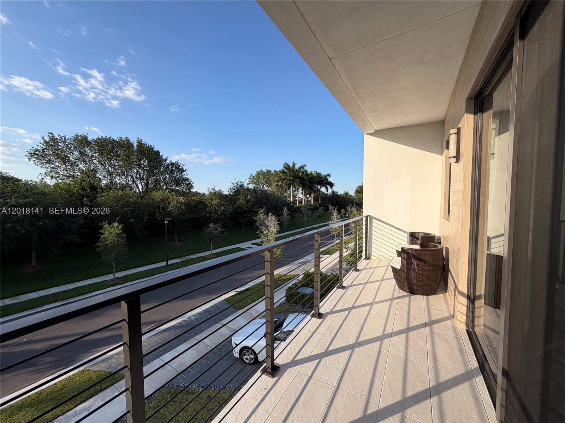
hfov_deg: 102.1
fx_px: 229
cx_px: 282
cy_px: 212
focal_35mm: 14
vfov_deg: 85.7
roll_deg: +0.4
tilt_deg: -2.4
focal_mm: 2.22
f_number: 2.2
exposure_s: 1/770
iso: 32
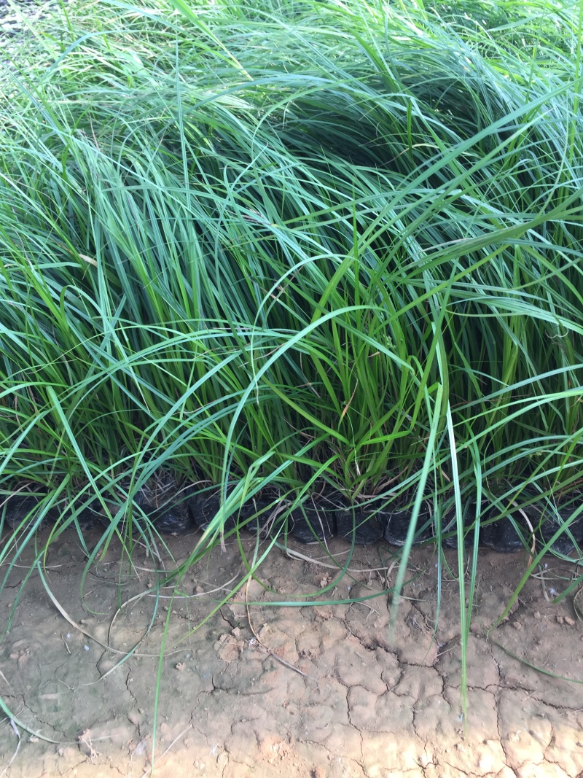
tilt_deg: -42.4
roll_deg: +3.2
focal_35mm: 29
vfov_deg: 61.7
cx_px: 292
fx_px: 651
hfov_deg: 48.2
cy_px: 389
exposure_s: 1/140
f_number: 2.2
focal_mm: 4.15
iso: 32
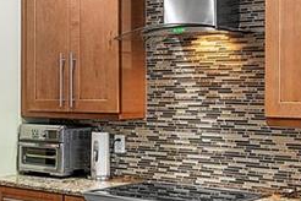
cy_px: 96
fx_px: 627
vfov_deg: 18.2
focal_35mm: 75
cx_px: 45
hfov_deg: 26.3
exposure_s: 1/2.5
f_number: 10
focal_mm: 12
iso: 250
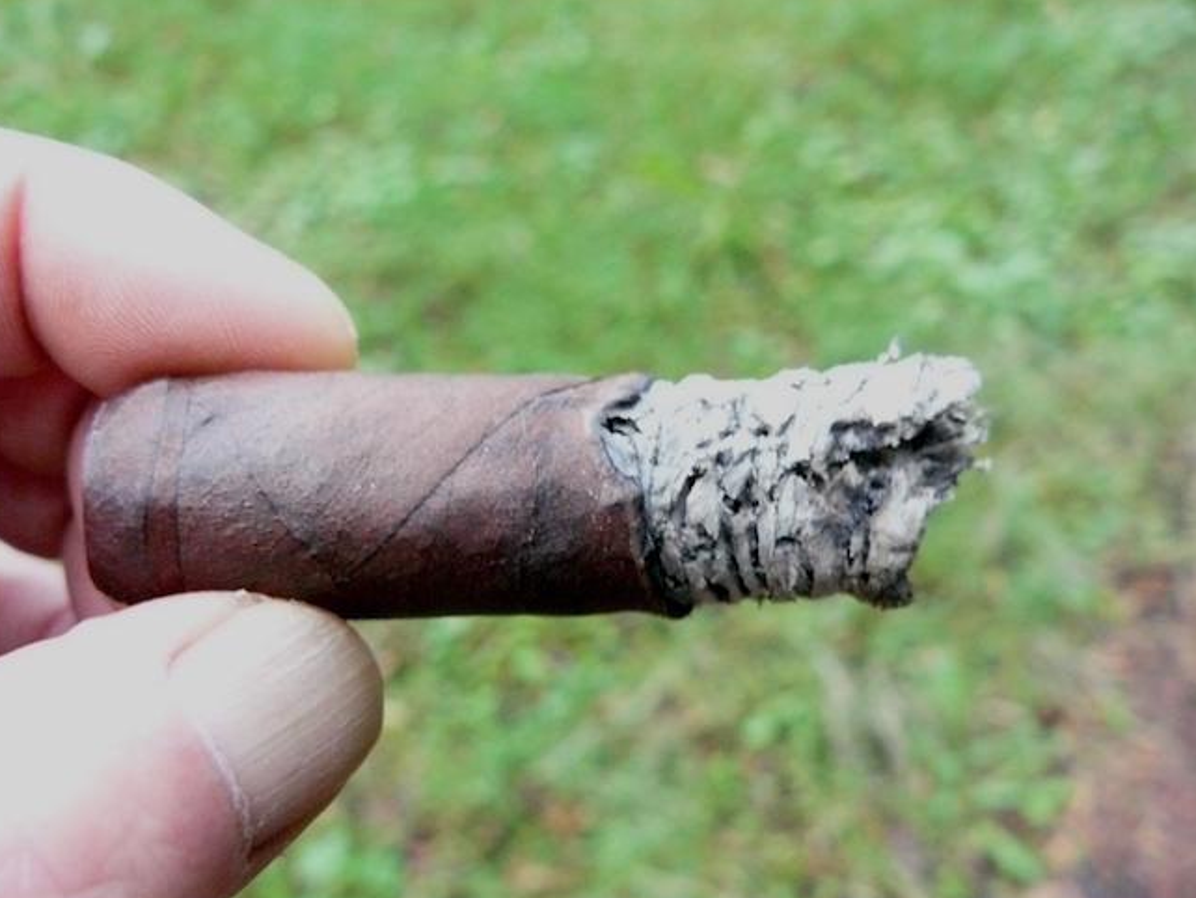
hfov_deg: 50.1
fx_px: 1279
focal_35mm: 37
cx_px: 589
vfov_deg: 38.7
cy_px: 456
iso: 800
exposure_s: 1/13
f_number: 3.2
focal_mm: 6
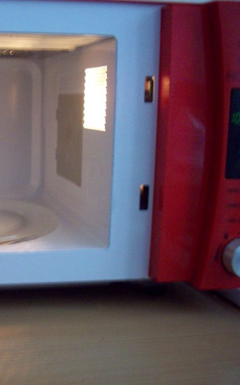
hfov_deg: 23.1
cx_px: -15
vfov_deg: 38.2
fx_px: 555
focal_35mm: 53
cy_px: 193
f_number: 2.8
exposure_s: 1/8
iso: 163
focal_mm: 6.2
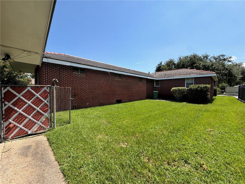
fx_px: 99
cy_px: 92
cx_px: 122
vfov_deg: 85.7
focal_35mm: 14
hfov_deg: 102.1
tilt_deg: -2.2
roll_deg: -0.2
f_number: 2.2
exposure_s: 1/770
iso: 25
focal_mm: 2.22
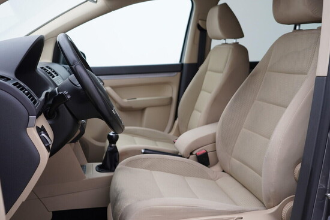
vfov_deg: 36.9
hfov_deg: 53.1
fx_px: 330
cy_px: 110
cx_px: 165
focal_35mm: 36
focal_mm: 24
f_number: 3.2
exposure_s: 1/50
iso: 125
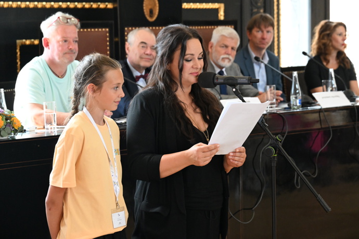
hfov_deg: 20.4
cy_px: 120
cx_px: 180
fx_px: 997
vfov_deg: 13.7
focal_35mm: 100
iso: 3200
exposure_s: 1/250
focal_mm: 67
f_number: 4
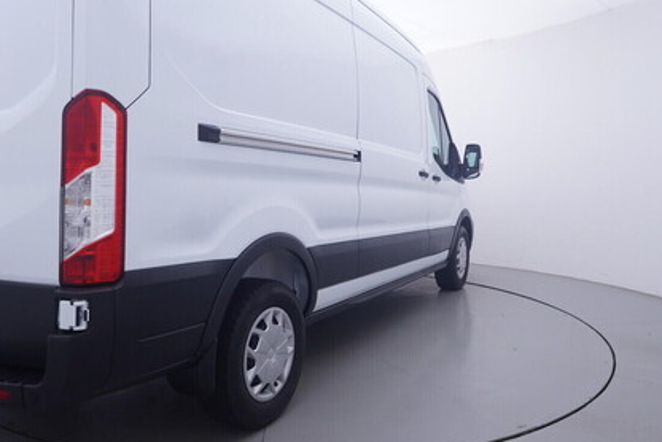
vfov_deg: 44.1
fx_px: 546
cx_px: 294
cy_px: 207
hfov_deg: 62.3
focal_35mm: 30
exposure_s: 1/80
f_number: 5
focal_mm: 15
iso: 200
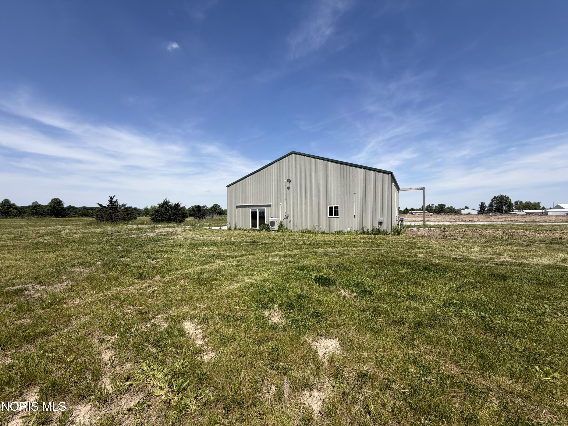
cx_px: 284
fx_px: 230
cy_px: 213
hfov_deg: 102.1
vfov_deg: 85.7
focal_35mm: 14
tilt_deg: +1.2
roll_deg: +0.3
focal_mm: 2.22
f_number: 2.2
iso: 20
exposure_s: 1/1068
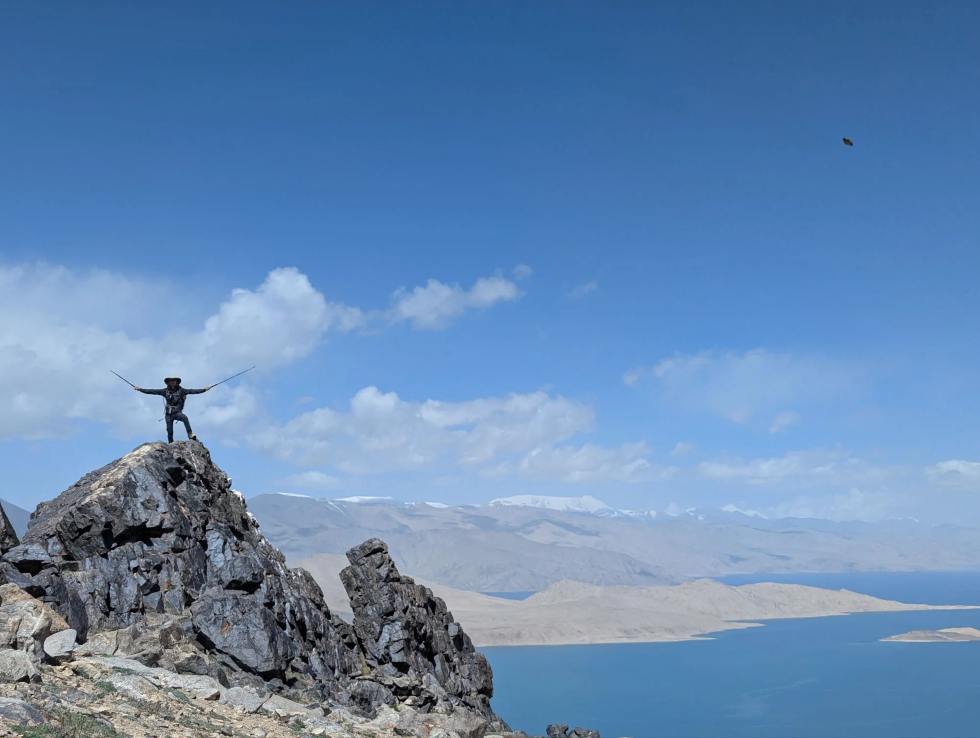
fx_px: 1361
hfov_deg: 39.6
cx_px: 490
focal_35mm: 48
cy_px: 369
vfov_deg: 30.3
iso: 61
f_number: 1.85
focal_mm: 6.81
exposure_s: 1/3333
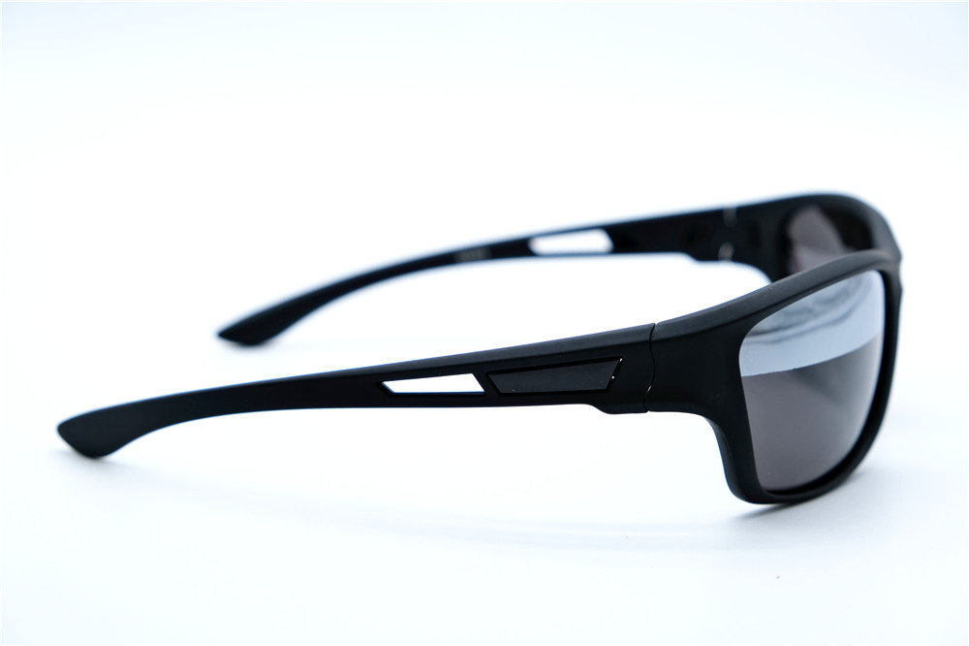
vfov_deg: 19.7
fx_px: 1857
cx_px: 484
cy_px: 323
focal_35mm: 69
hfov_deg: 29.3
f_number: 5.6
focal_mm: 46.3
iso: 320
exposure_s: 1/240
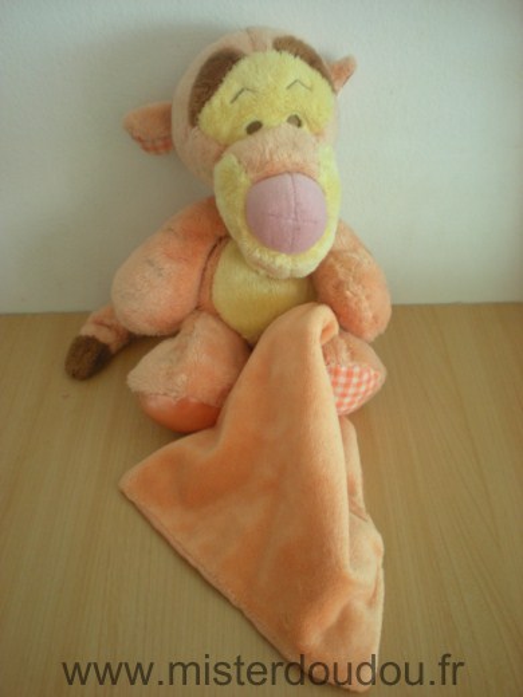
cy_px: 348
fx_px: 766
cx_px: 262
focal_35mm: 38
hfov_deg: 37.7
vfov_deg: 49.0
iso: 200
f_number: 3.1
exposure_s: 1/52.7
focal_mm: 6.3
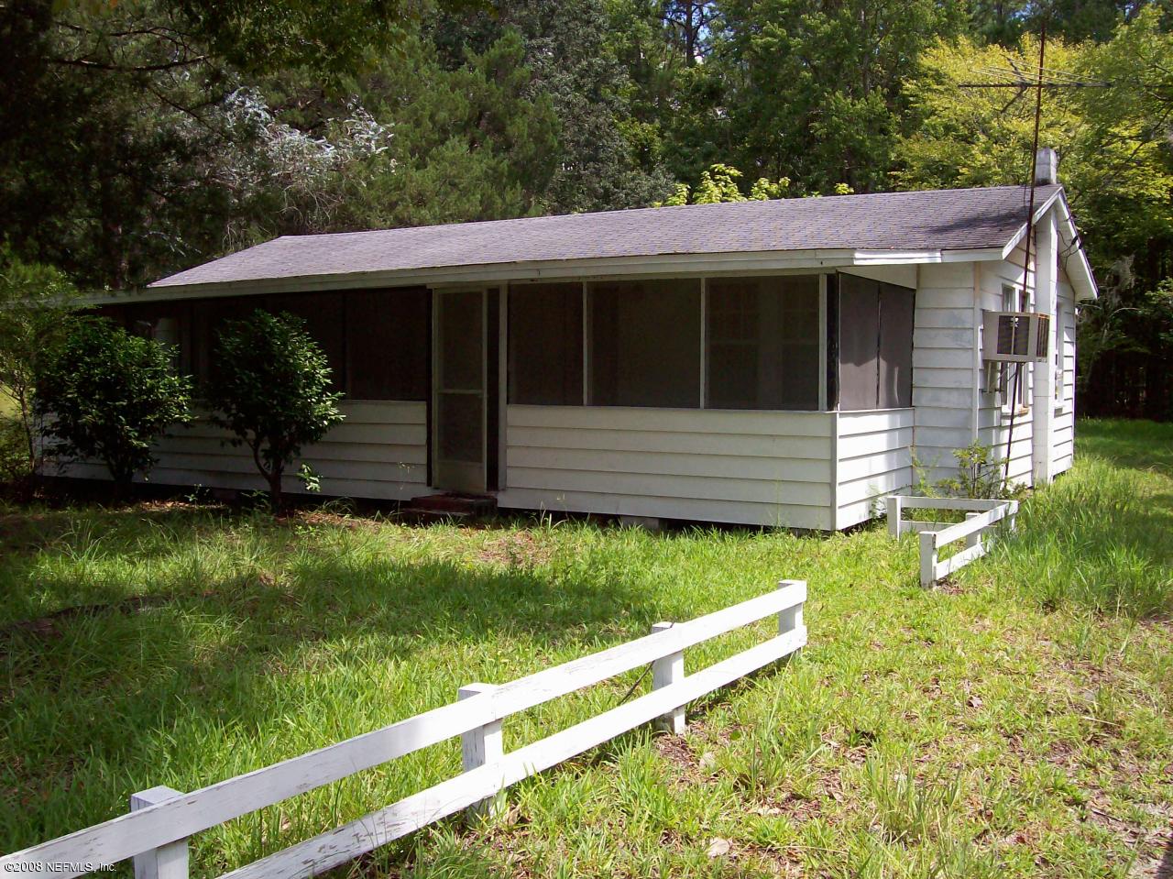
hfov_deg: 51.4
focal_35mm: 36
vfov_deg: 39.6
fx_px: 1219
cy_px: 440
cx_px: 586
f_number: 4.8
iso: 80
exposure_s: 1/326
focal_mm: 6
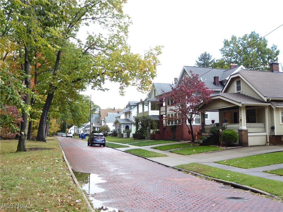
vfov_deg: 39.7
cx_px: 142
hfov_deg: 51.4
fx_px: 294
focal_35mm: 36
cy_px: 106
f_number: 3.7
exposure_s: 1/100
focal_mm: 6.3
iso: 80
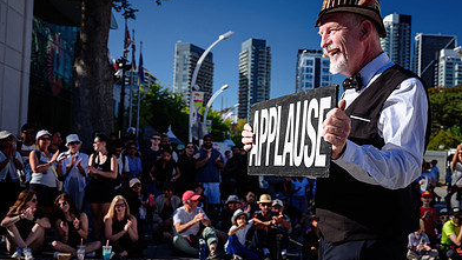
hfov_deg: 42.5
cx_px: 290
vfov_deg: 25.0
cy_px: 141
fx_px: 588
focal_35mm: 48
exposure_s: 1/320
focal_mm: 26
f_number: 4
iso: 64
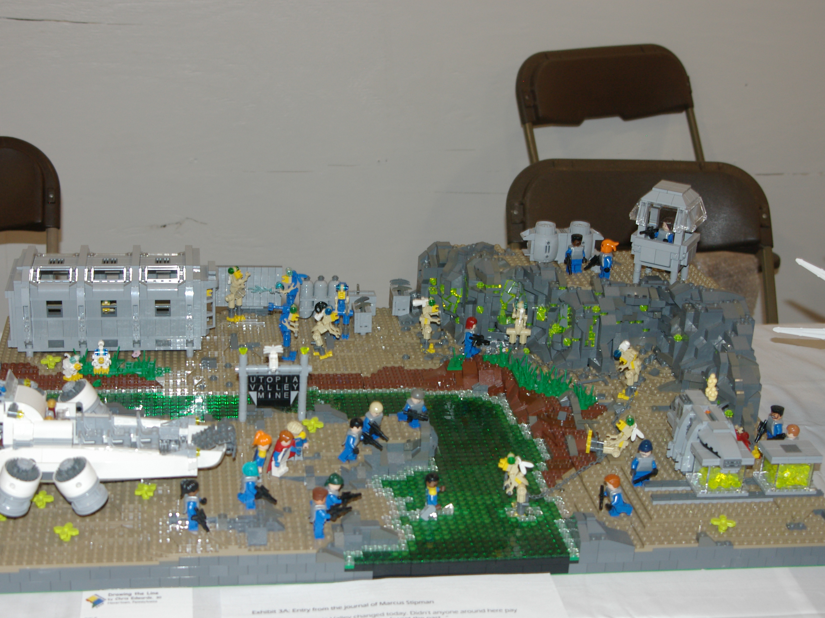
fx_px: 1096
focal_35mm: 46
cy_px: 308
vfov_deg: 31.5
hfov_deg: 41.2
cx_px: 361
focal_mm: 28
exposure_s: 1/45
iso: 400
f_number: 4.5
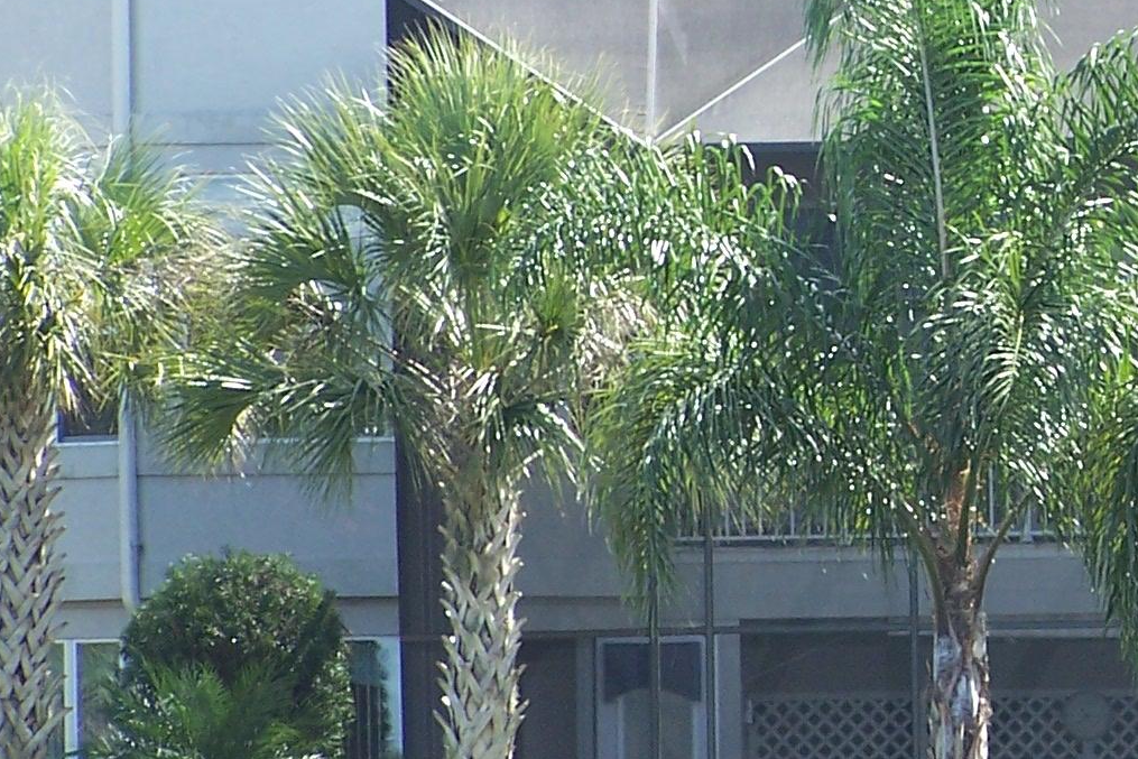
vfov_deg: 2.8
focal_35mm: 499
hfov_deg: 4.1
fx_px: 15775
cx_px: 1330
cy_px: 140
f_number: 3.2
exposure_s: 1/250
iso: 80
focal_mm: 31.3
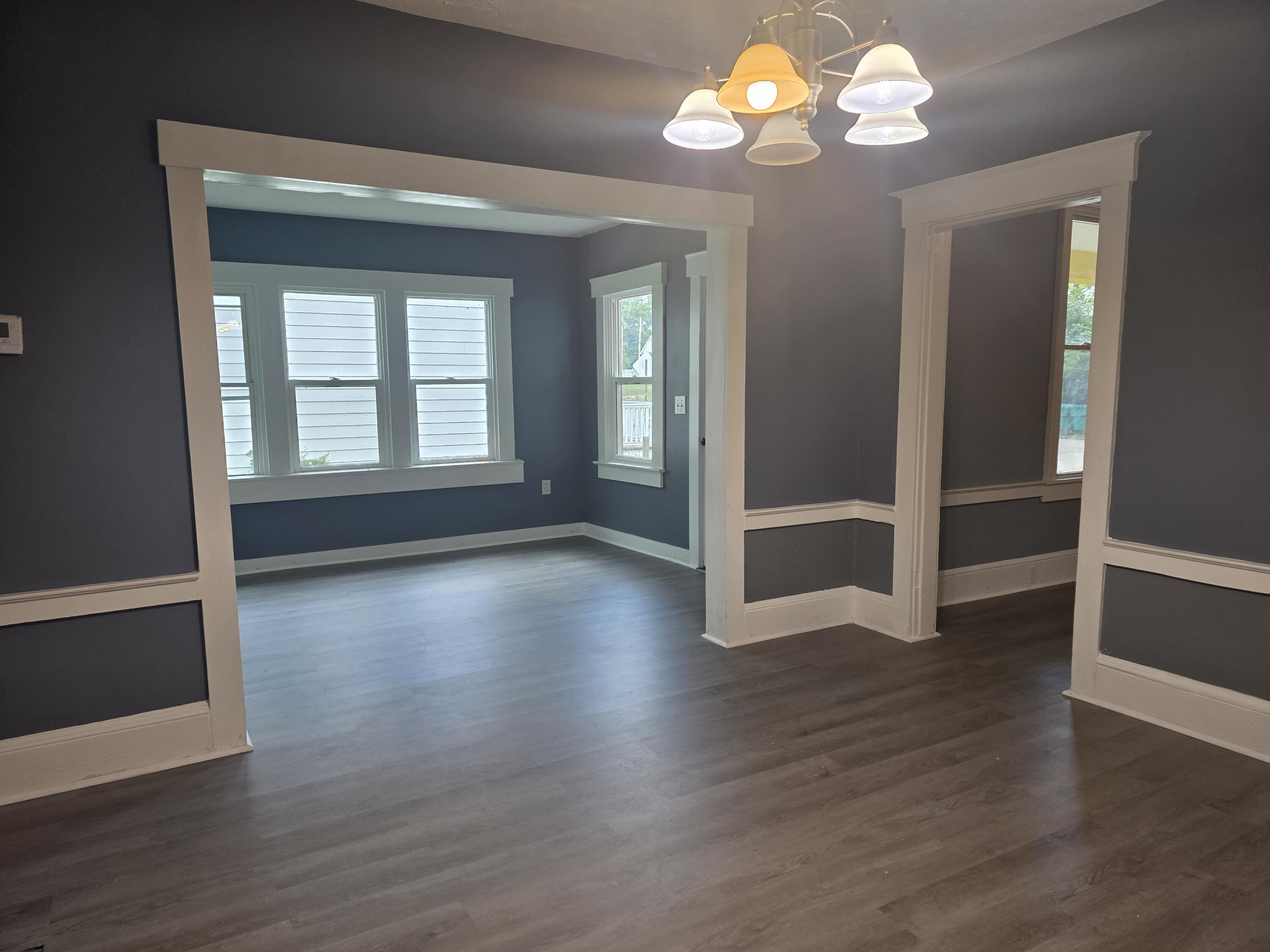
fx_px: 844
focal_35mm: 23
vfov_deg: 58.9
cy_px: 476
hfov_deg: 73.9
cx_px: 635
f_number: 1.7
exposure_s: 1/120
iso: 125
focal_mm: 6.3
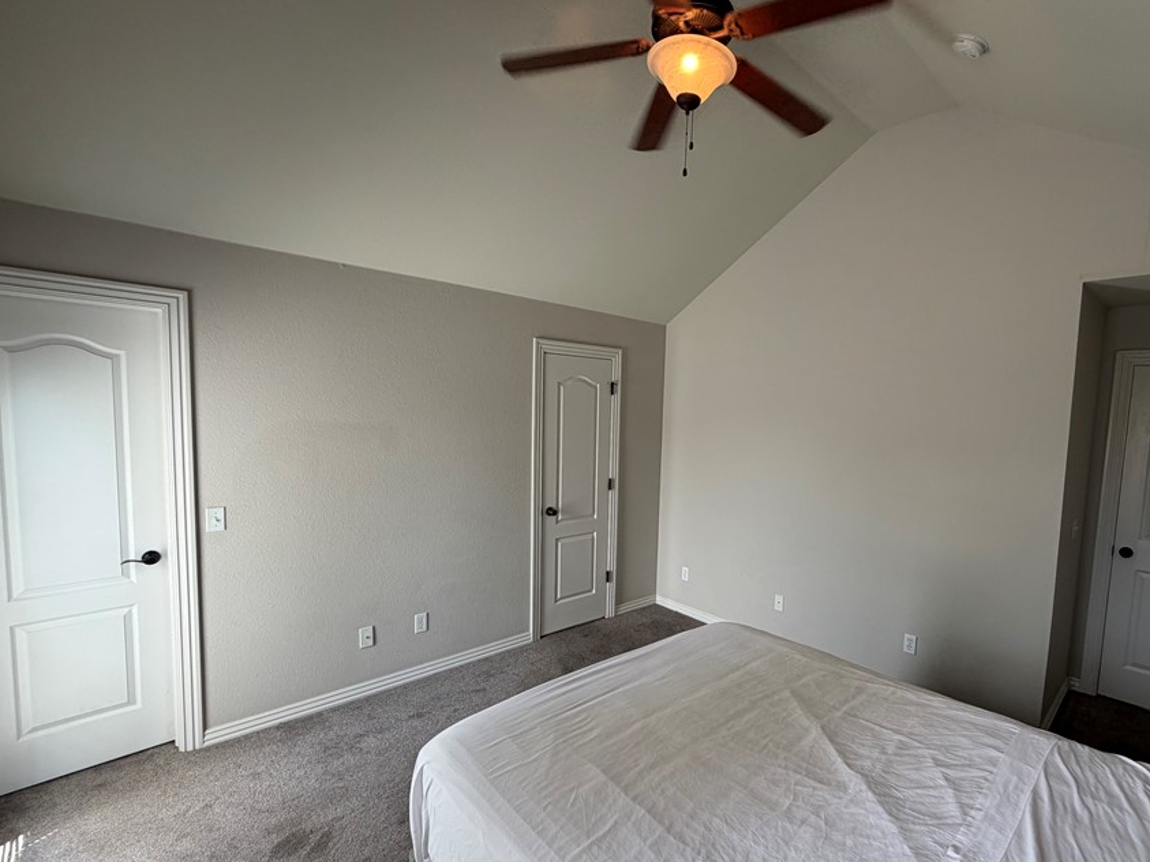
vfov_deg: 74.6
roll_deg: -2.1
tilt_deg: -5.7
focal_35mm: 17
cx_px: 662
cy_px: 456
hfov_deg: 90.4
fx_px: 565
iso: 125
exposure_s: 1/121
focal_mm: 2.22
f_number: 2.2
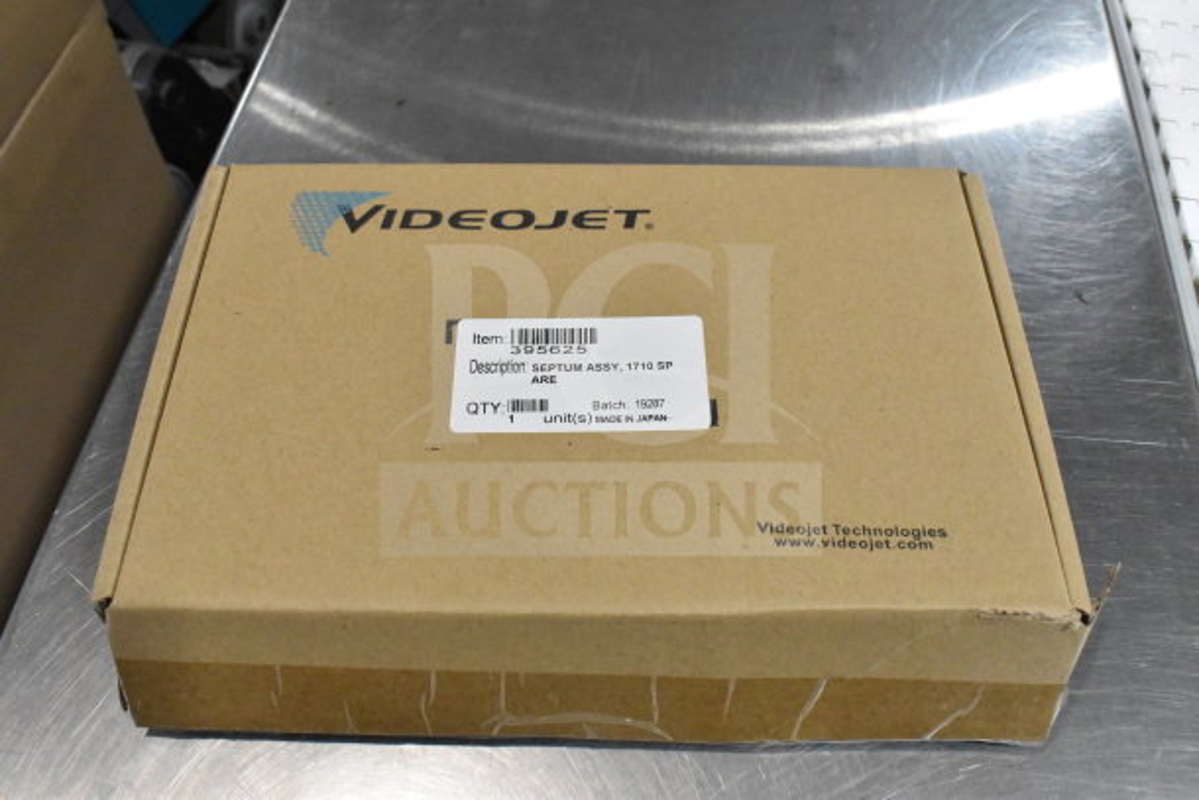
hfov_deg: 57.2
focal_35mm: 33
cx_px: 600
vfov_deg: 40.0
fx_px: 1099
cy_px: 400
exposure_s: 1/400
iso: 6400
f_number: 10
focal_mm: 22
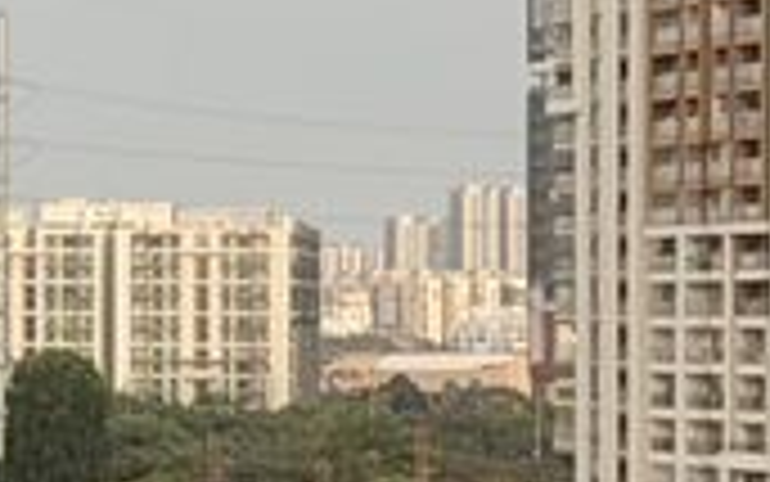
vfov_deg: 3.7
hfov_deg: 5.5
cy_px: 279
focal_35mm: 358
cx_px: -1680
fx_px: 7515
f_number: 1.78
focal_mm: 6.76
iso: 64
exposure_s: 1/382
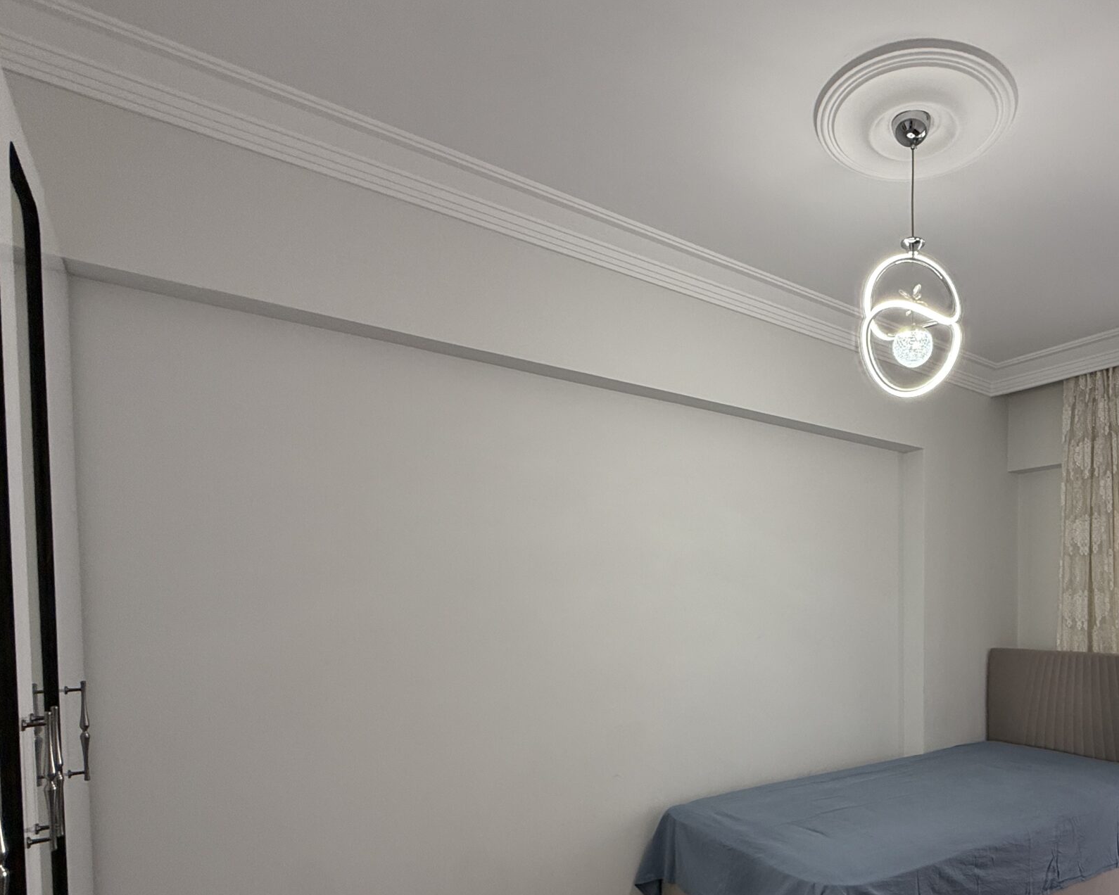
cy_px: 630
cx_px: 821
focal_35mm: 22
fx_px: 729
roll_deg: +0.5
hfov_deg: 70.7
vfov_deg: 60.9
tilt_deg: -1.5
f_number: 2.2
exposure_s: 1/99
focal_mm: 2.22
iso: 125
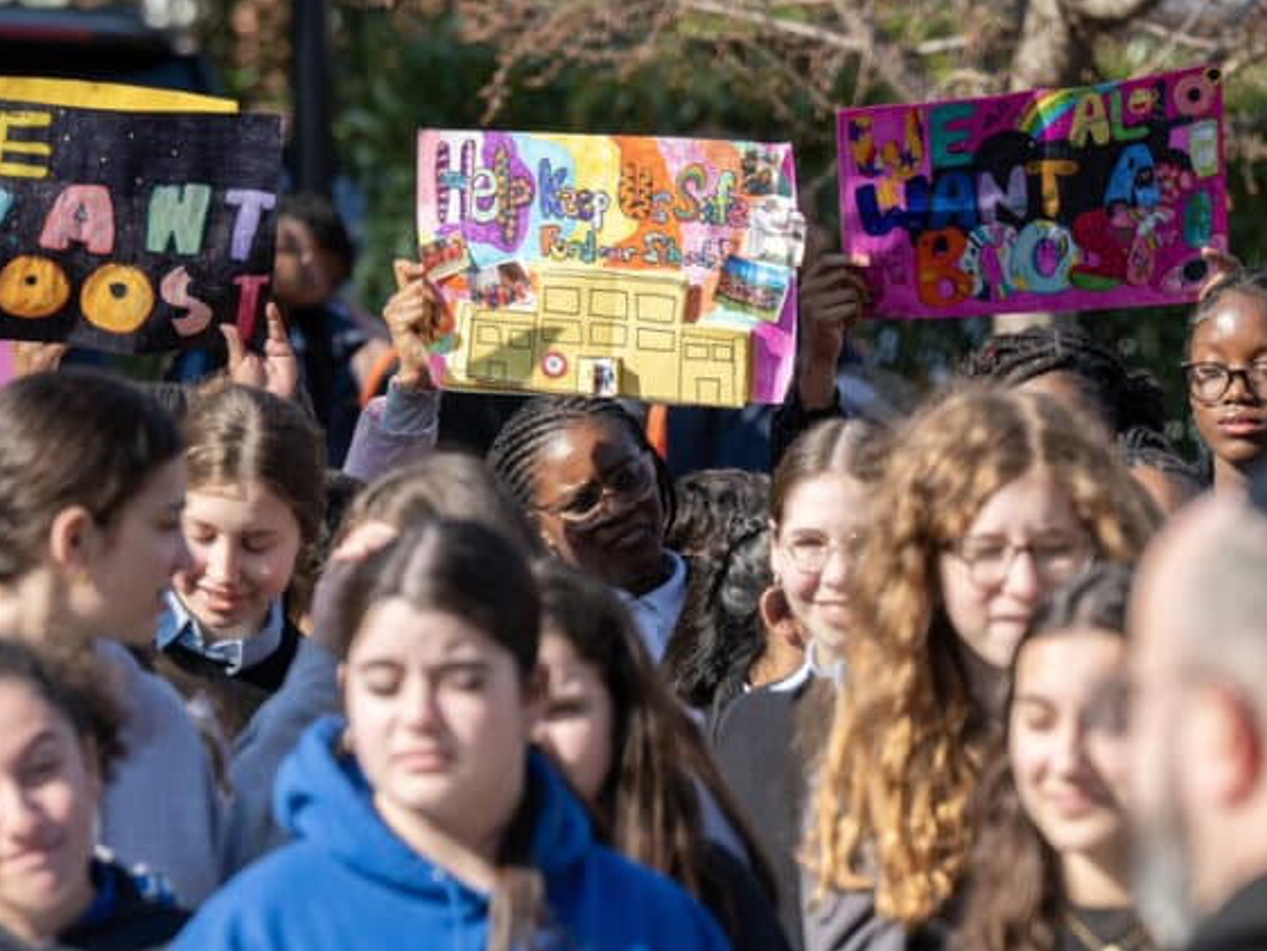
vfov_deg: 5.7
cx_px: 549
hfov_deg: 7.5
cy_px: 464
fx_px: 9628
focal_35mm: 263
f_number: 5.6
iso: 400
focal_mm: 200
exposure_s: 1/2500
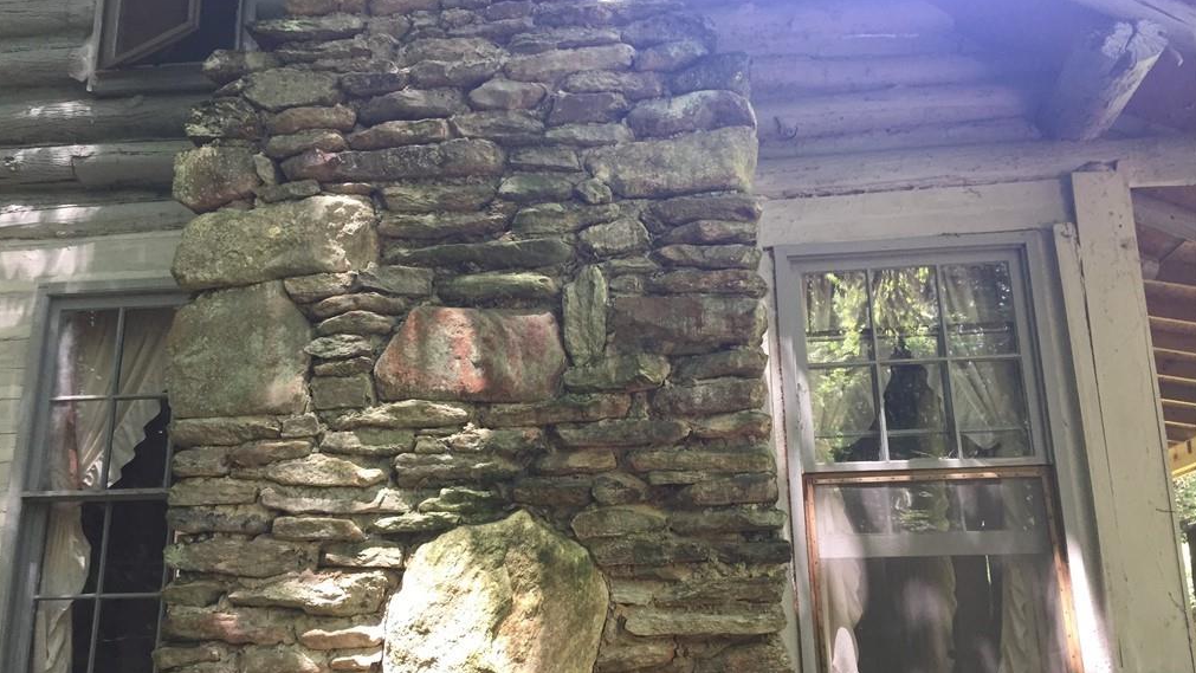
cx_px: 597
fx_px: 1015
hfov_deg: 61.0
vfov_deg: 36.6
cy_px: 374
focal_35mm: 32
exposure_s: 1/30
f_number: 2.2
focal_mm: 4.15
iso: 50
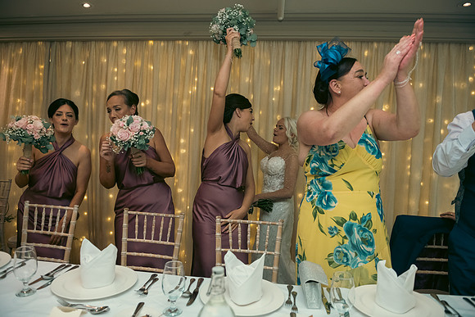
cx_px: 238
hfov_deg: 73.7
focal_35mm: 24
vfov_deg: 53.2
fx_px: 317
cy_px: 158
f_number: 3.5
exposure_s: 1/160
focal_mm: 24
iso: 800
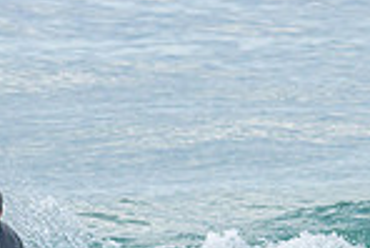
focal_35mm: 1409
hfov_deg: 1.5
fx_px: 14495
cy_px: 304
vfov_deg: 1.0
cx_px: 0
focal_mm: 360
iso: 900
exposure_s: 1/2000
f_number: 9.5
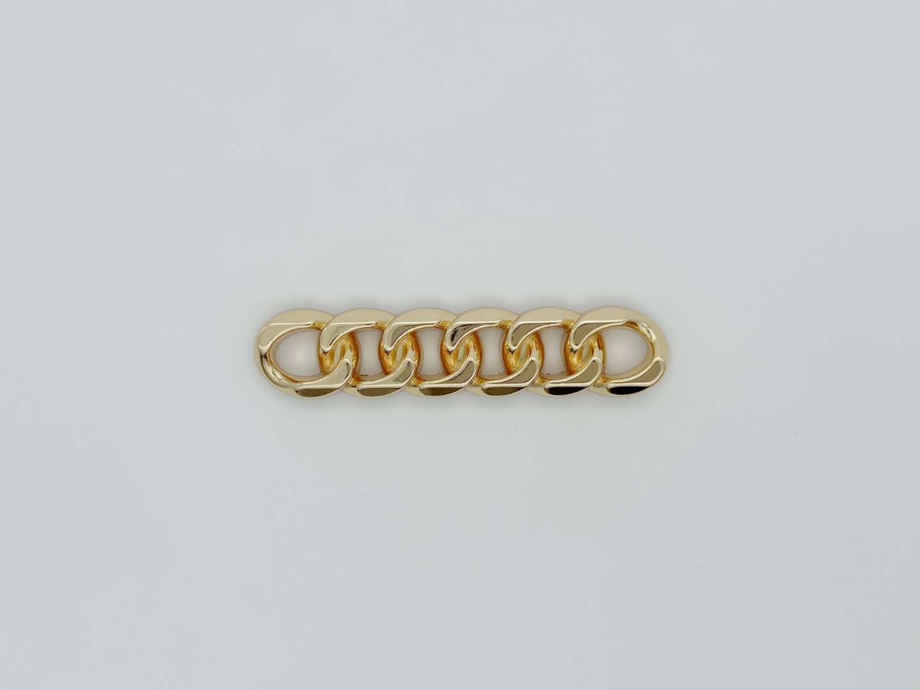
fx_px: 1276
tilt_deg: -87.8
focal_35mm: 48
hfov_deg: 39.7
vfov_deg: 30.3
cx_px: 460
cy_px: 345
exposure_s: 1/2358
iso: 64
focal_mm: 6.86
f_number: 1.78
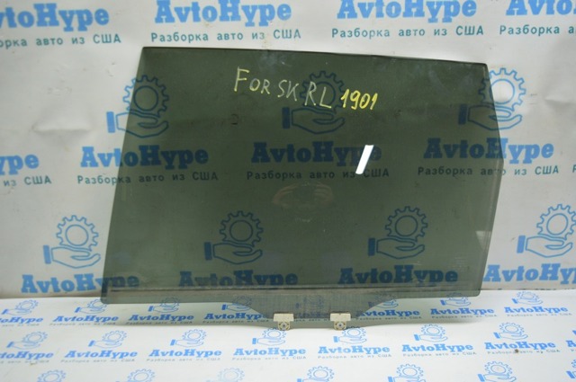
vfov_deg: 36.8
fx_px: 575
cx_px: 288
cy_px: 191
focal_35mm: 36
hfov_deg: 53.2
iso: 400
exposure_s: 1/40
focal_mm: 24
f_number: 4
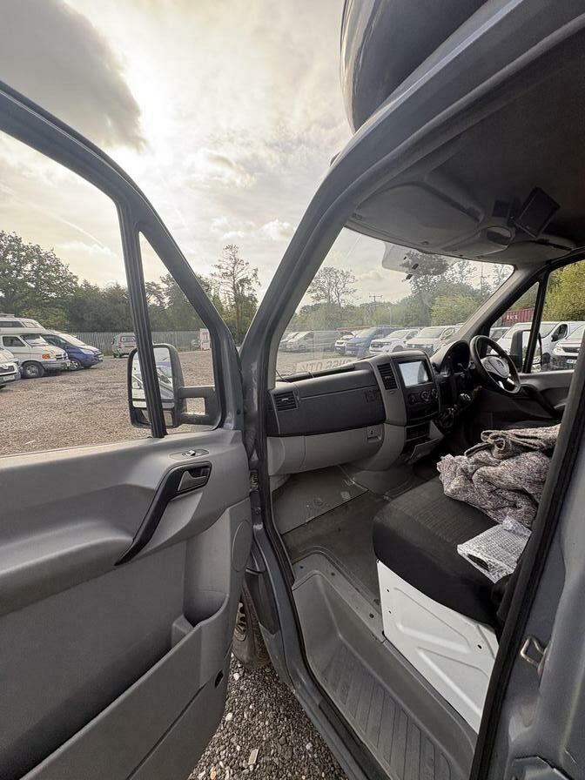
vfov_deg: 102.1
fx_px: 315
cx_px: 292
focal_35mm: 14
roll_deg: +2.6
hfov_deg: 85.7
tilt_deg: -3.3
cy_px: 390
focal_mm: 2.22
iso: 40
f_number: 2.2
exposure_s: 1/386
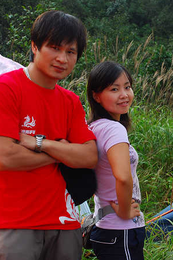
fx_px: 656
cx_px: 145
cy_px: 130
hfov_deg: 14.9
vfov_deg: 22.4
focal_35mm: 91
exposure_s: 1/90
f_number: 8
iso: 100
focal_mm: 40
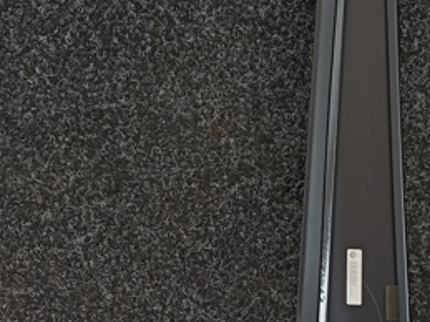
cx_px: 242
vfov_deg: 21.1
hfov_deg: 28.2
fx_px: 857
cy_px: 234
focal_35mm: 69
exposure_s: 1/50
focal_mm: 4.22
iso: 128
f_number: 1.8
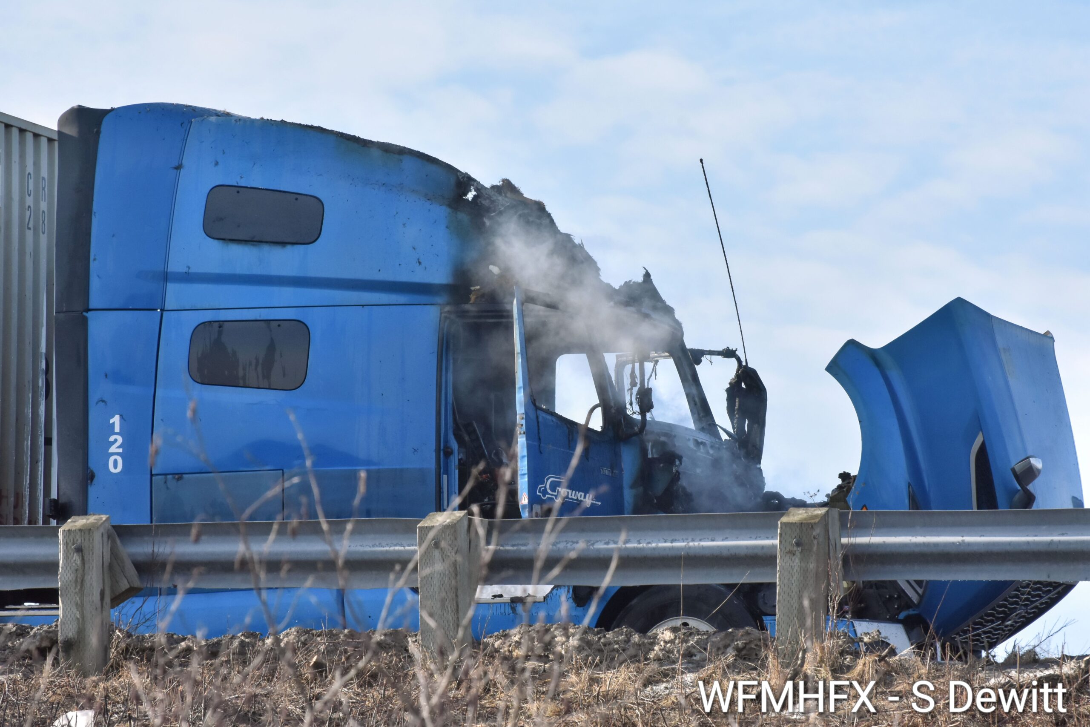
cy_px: 364
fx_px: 9537
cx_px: 545
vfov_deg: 4.4
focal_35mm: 315
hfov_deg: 6.5
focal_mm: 210
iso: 1000
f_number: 9
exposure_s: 1/1250
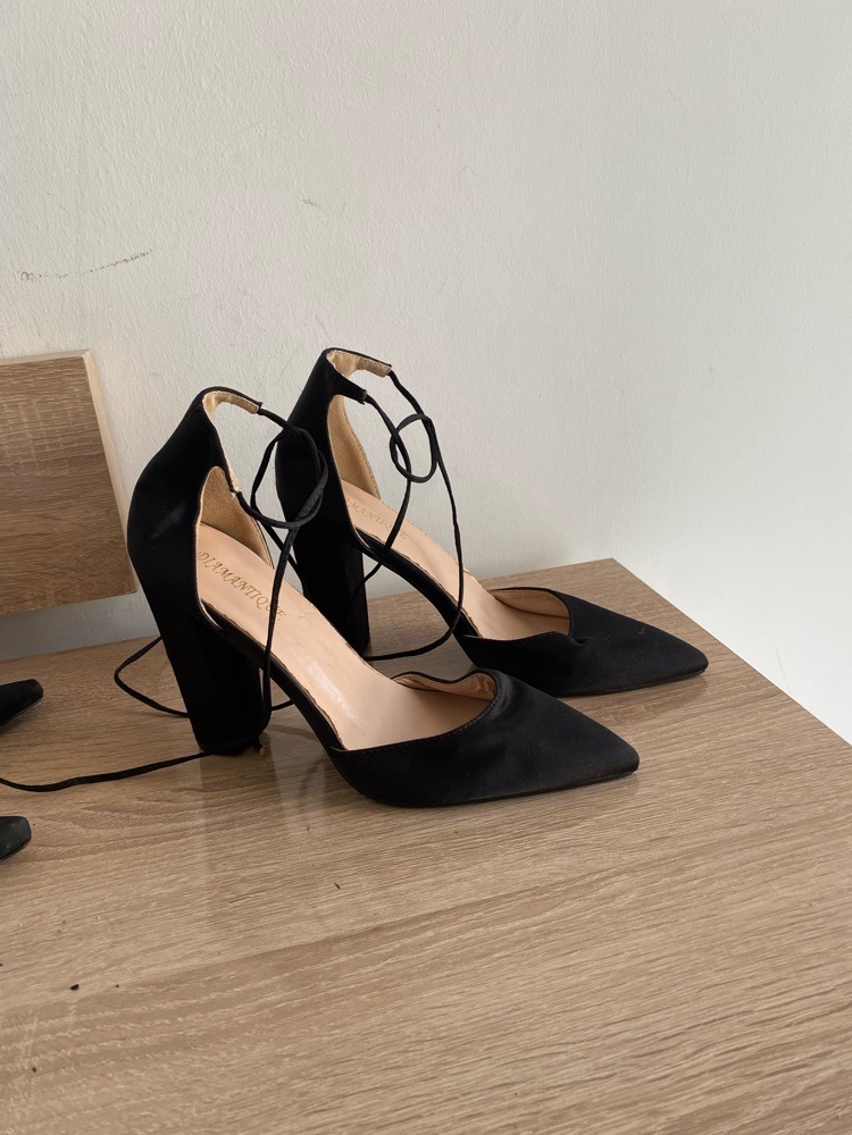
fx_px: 853
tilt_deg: -20.2
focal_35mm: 26
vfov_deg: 67.3
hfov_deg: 53.1
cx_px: 426
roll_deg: +4.6
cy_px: 568
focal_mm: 4.25
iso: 80
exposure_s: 1/121
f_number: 1.8
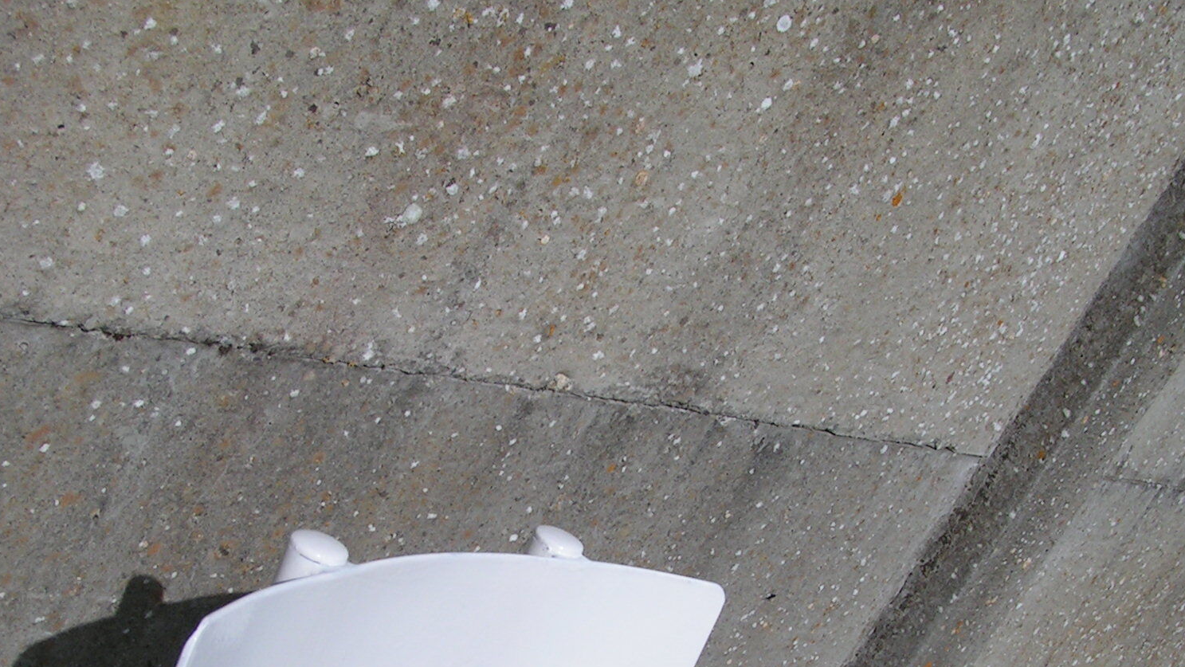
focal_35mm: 57
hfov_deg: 36.6
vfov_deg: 20.8
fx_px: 1791
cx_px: 568
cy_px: 556
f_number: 6.3
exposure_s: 1/800
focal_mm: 5.8
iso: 50
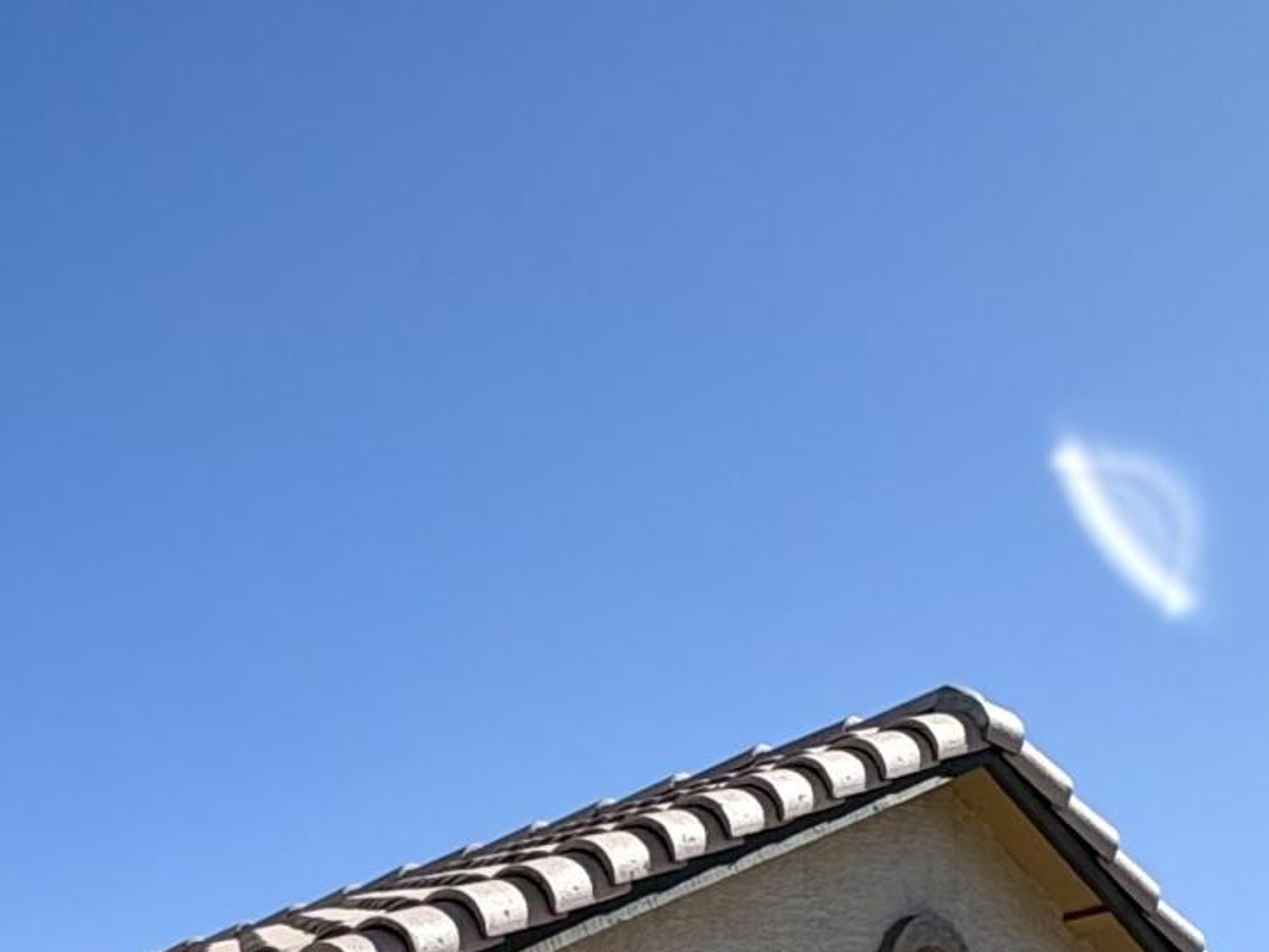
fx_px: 2126
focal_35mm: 58
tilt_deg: +2.4
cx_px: -177
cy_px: 1492
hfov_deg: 29.5
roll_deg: -0.1
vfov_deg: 20.8
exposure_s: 1/1600
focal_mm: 2.22
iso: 50
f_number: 2.2
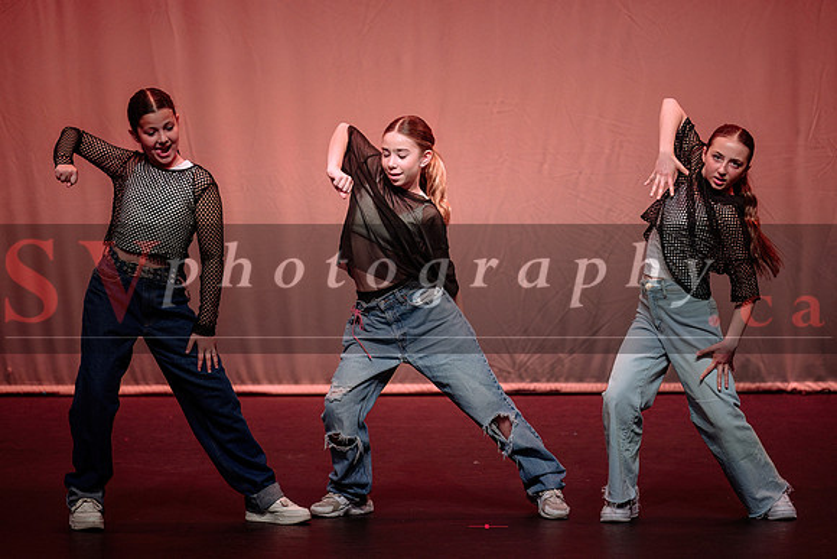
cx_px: 439
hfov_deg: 8.6
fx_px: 5543
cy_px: 267
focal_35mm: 238
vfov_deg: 5.8
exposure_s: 1/500
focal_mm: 200
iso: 1250
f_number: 2.8
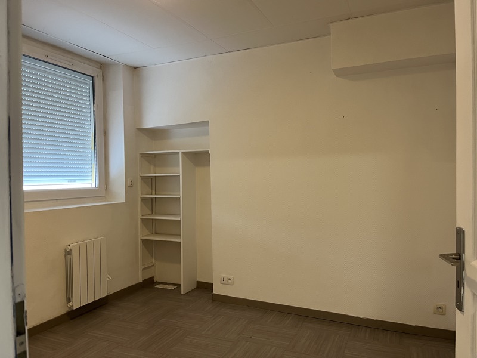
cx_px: 238
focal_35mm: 26
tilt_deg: -1.8
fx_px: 358
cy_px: 179
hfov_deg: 67.3
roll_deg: -0.7
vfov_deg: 53.1
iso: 250
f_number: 1.6
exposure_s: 1/50
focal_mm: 5.1
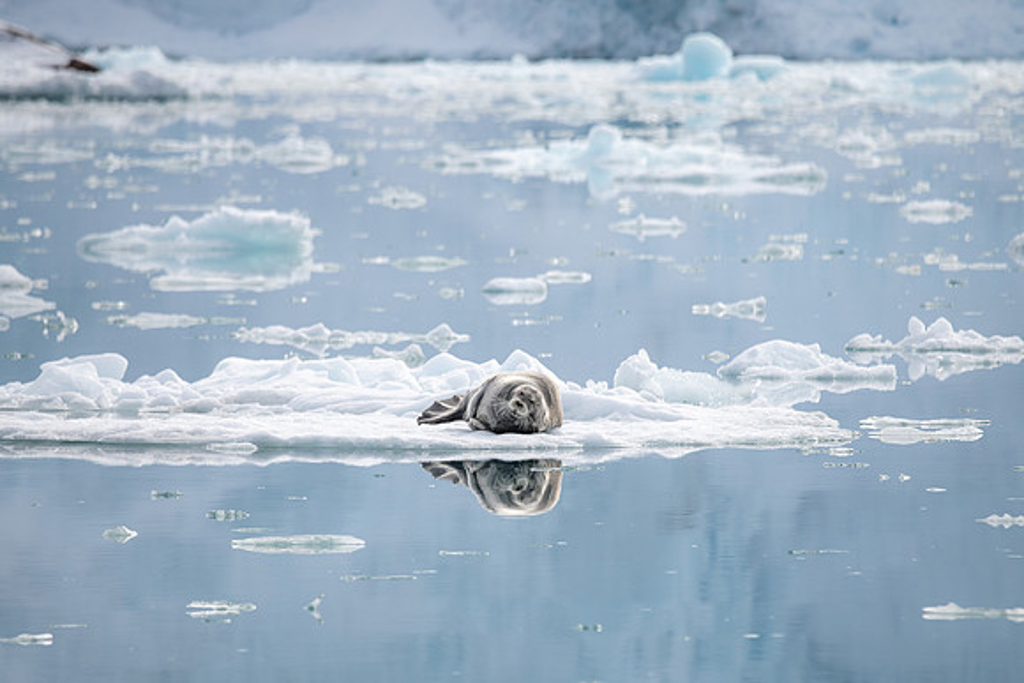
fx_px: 18189
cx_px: 530
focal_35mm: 639
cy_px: 353
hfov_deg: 3.2
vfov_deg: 2.2
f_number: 8
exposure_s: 1/2000
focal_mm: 600
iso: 400
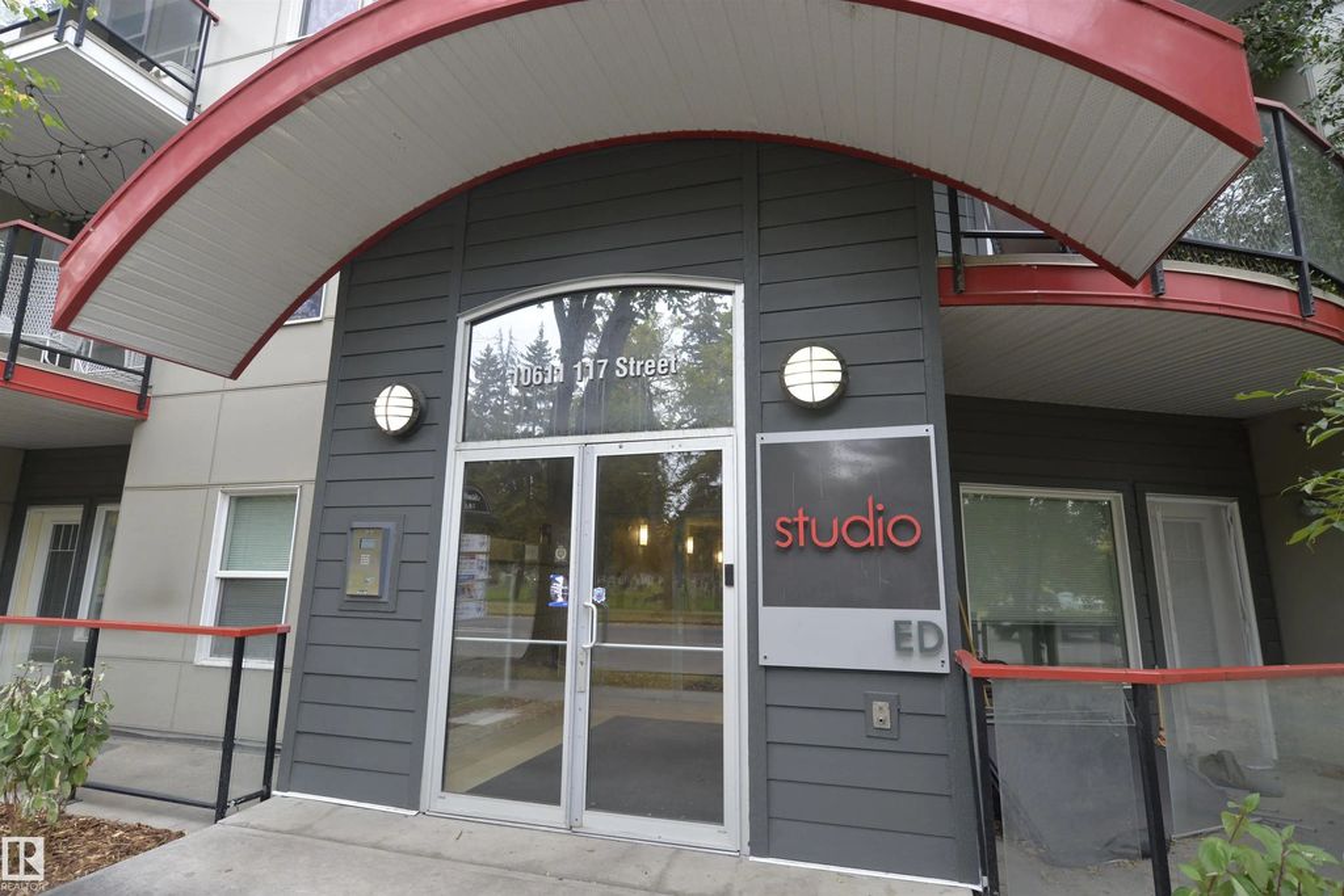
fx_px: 672
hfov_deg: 90.0
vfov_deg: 67.4
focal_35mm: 18
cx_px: 672
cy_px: 448
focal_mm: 18
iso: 400
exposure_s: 1/125
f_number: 5.6
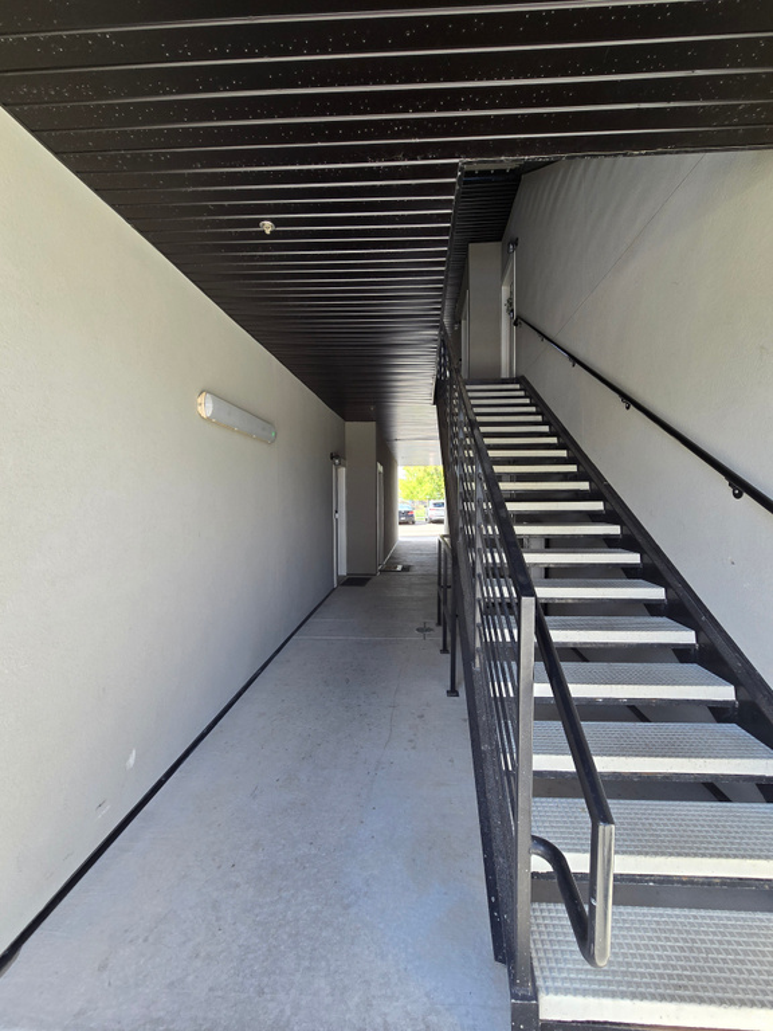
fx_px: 387
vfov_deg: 106.2
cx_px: 386
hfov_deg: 89.9
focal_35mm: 13
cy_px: 516
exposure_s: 1/130
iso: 50
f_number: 2.2
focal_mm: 2.2
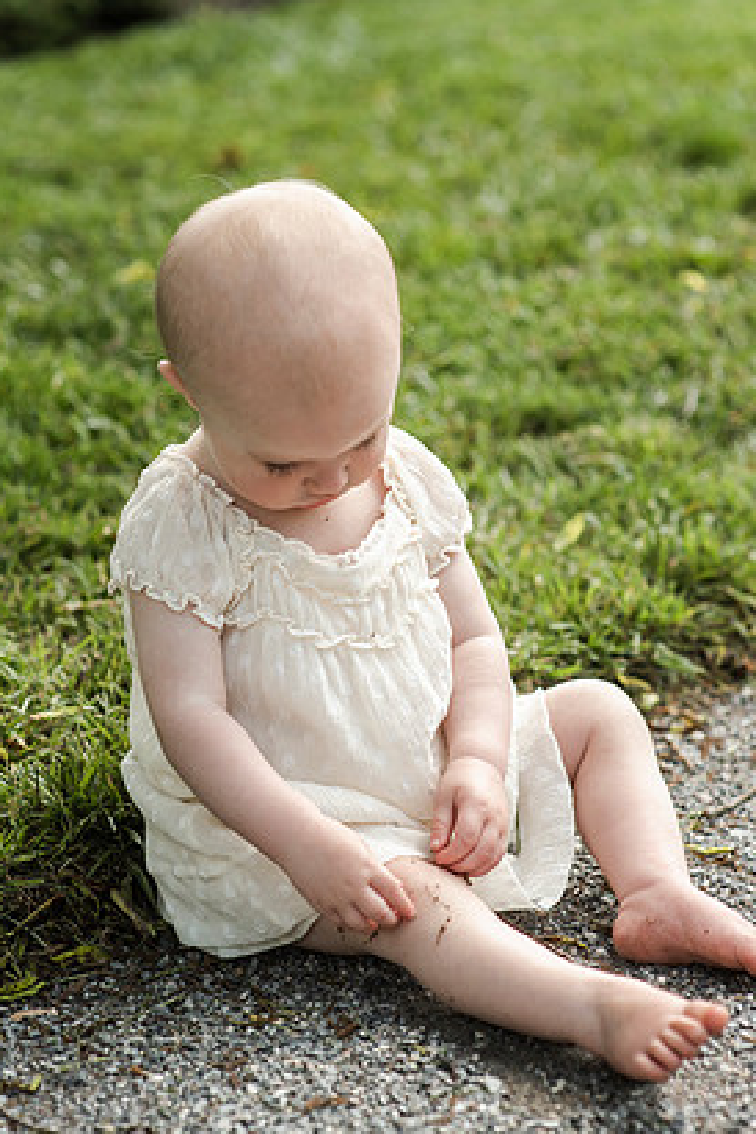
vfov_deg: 21.9
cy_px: 590
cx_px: 375
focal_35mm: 93
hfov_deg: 14.7
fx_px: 2929
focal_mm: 85
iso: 800
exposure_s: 1/4000
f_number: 3.5
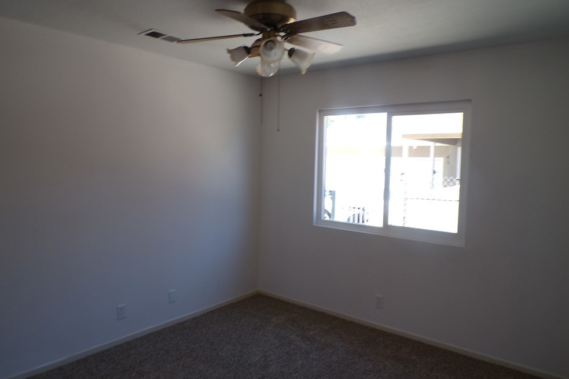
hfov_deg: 69.4
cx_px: 287
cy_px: 186
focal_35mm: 26
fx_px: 411
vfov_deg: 49.5
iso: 100
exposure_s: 1/38
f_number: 4.4
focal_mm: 4.3
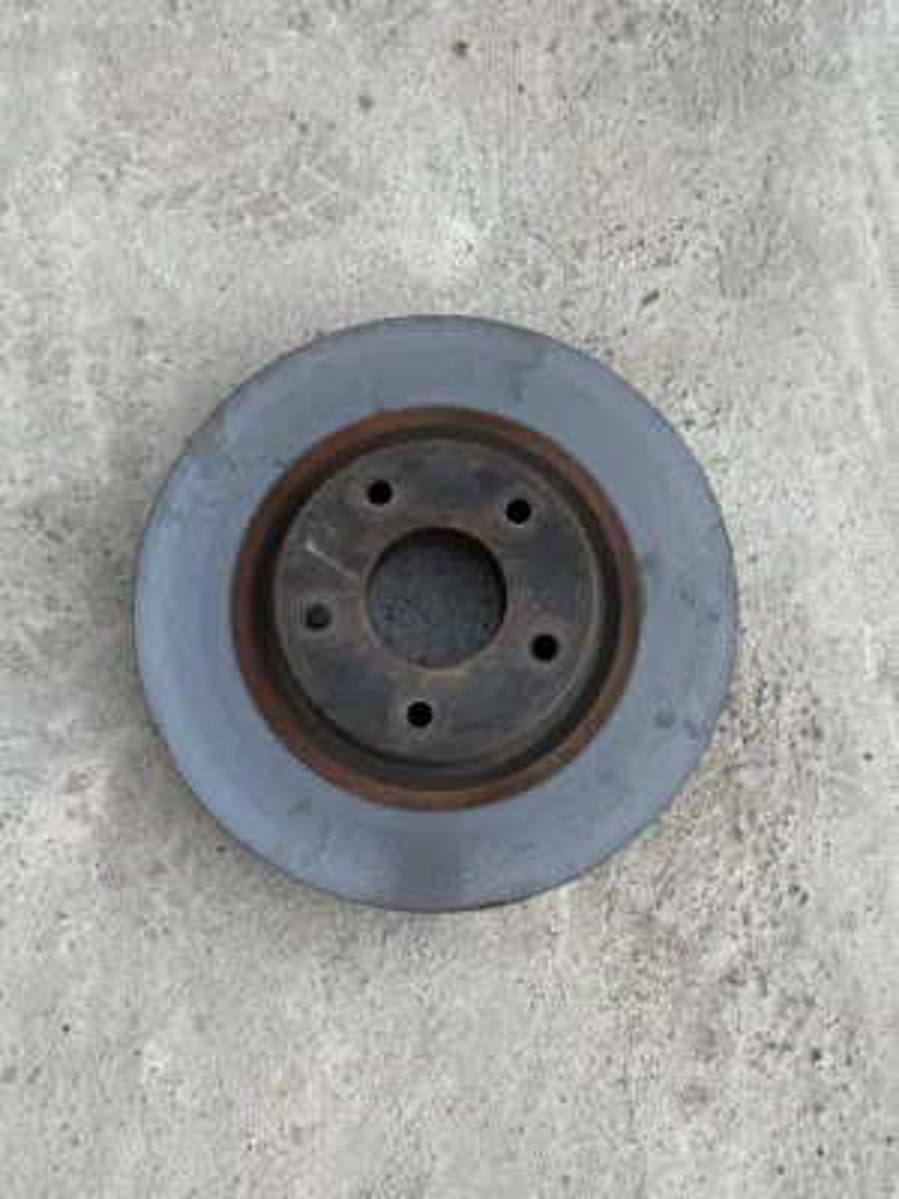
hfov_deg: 30.3
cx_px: 450
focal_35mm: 48
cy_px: 600
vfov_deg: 39.7
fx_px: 1662
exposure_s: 1/104
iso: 100
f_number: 1.78
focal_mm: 6.76
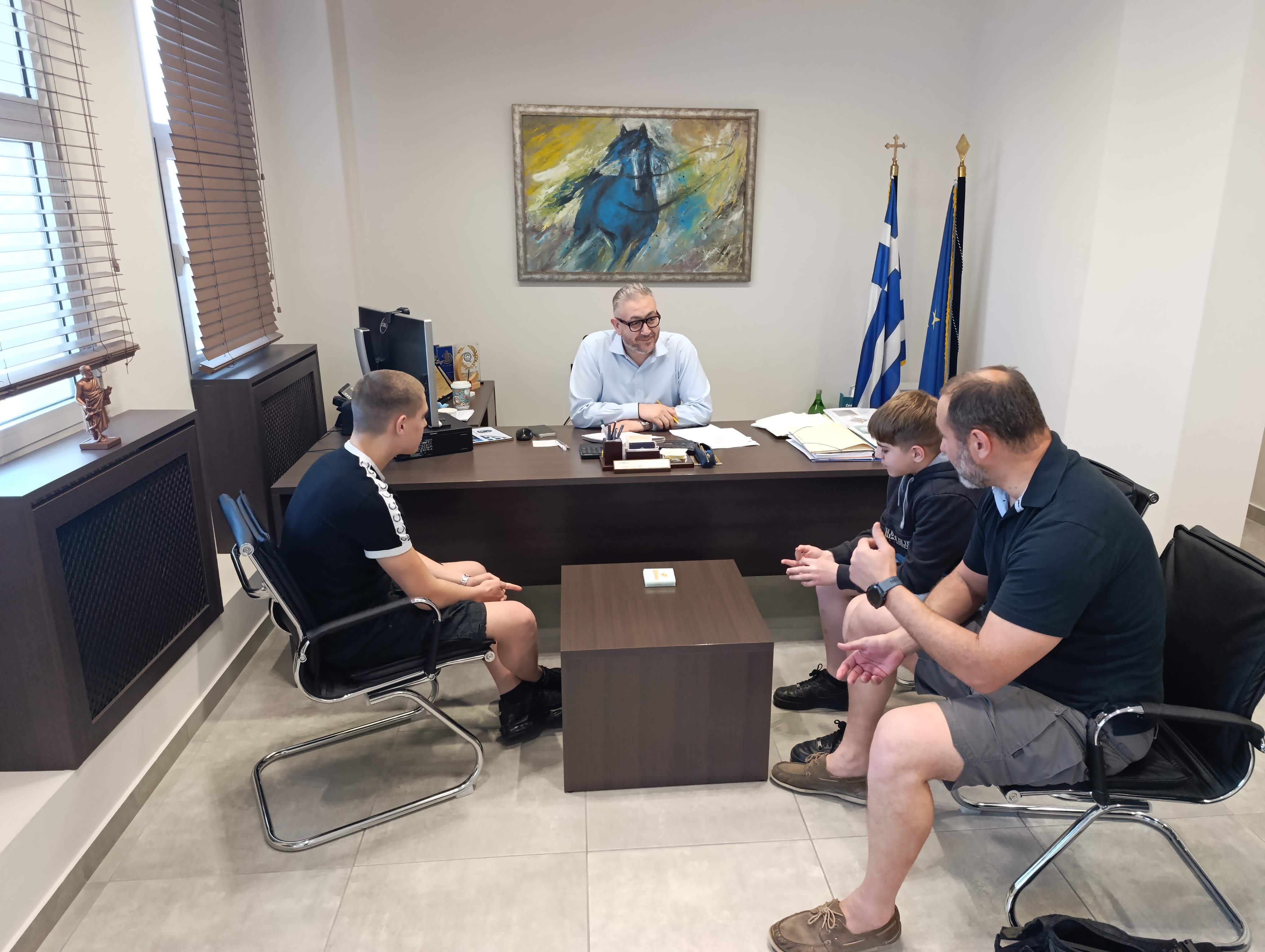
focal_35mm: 23
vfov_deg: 59.0
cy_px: 476
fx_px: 842
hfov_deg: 73.8
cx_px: 632
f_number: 1.6
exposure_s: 1/100
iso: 640
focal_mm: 6.14
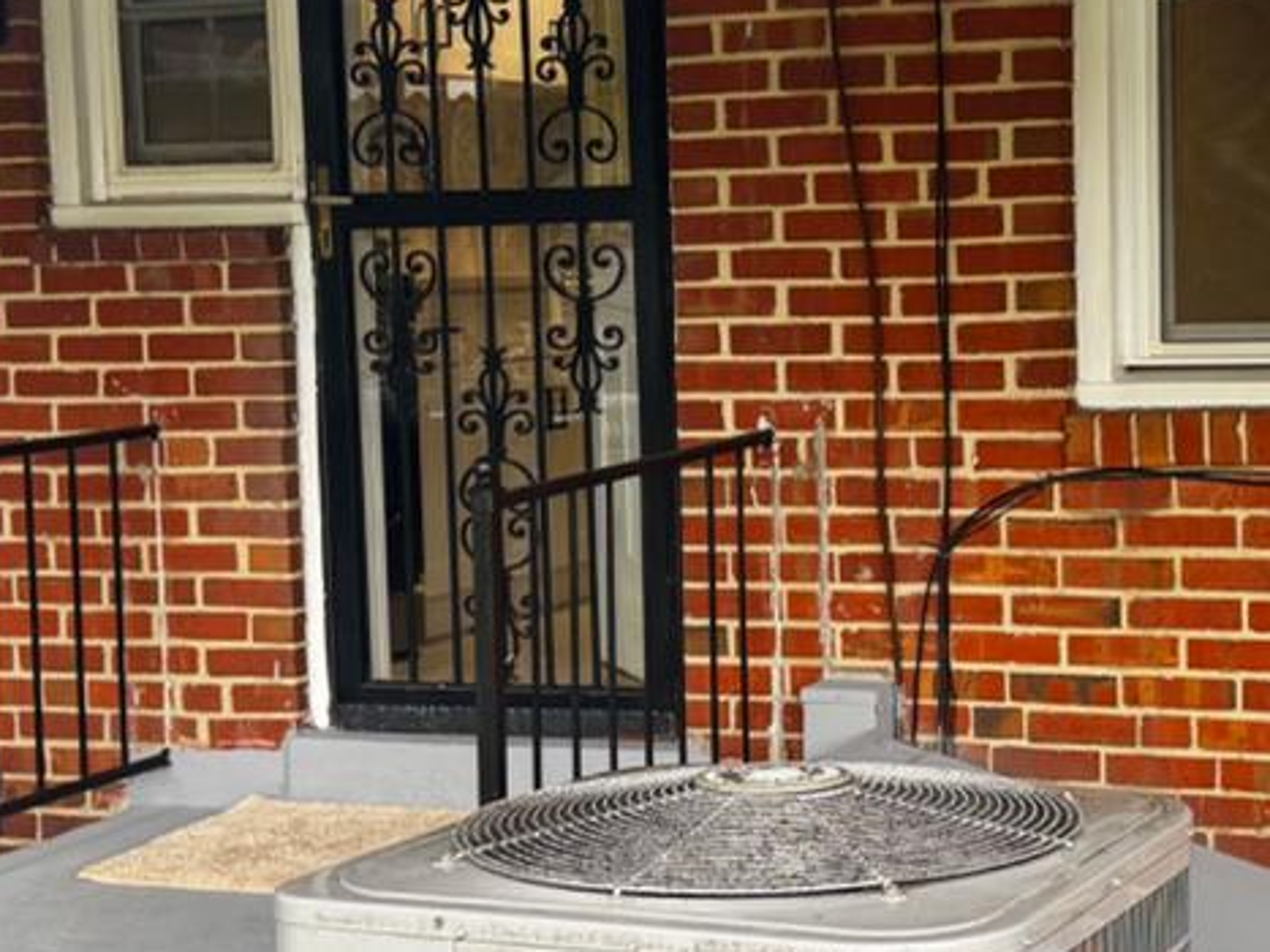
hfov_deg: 26.0
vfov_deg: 19.9
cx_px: 971
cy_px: 454
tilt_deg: -4.1
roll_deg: +0.9
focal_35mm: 74
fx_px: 2714
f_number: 1.78
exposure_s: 1/121
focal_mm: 6.76
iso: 100
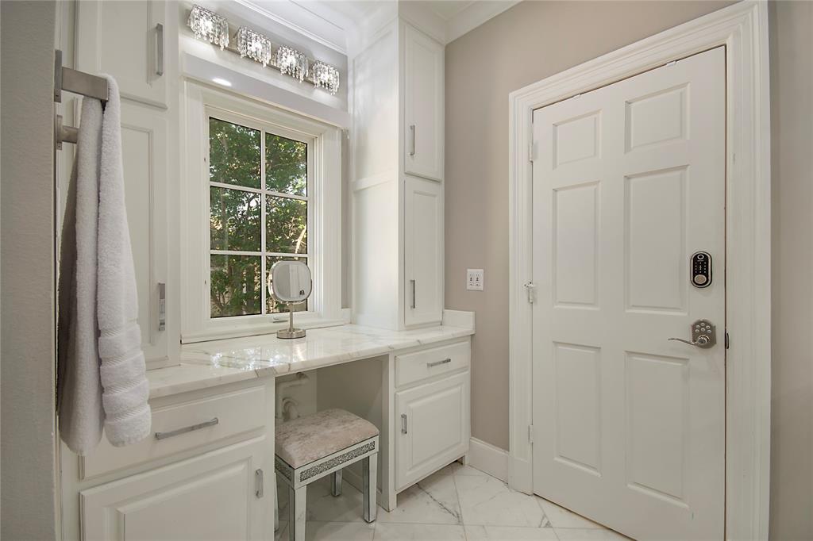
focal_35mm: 15
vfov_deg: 77.3
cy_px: 270
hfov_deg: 100.4
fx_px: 339
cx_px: 406
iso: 100
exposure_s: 1/13
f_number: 8
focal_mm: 10
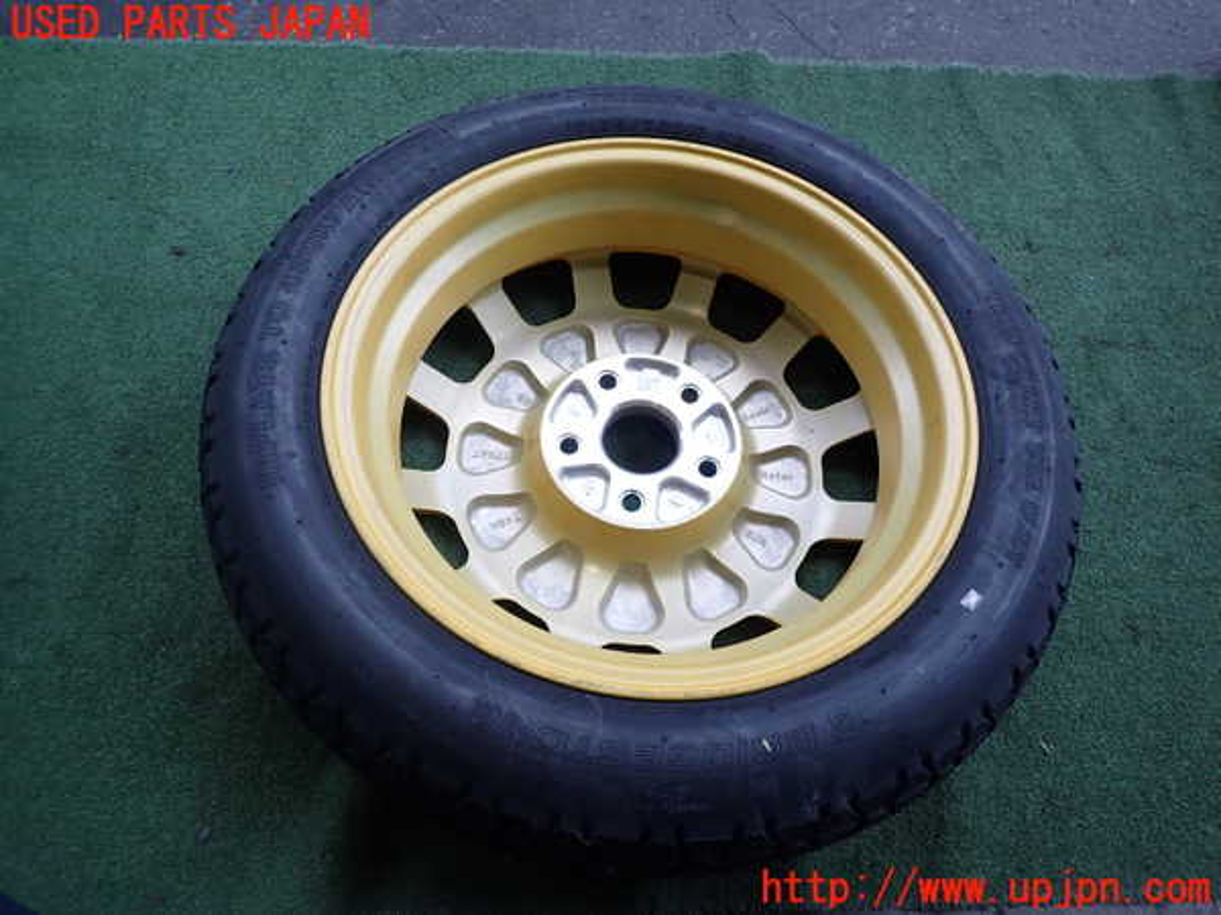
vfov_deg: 54.9
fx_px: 882
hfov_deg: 69.4
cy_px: 458
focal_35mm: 25
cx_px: 610
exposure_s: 1/200
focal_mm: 4.5
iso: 100
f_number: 2
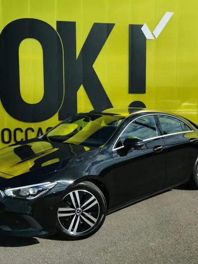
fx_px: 282
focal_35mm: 37
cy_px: 131
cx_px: 78
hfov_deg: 38.5
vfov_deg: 50.1
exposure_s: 1/6494
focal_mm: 5.58
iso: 50
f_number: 1.8
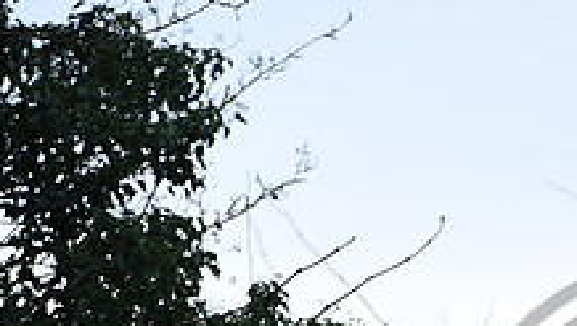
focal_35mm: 557
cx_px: 672
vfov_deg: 2.2
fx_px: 8528
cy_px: 490
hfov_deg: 3.9
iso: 2000
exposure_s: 1/1250
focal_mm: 200
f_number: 5.6
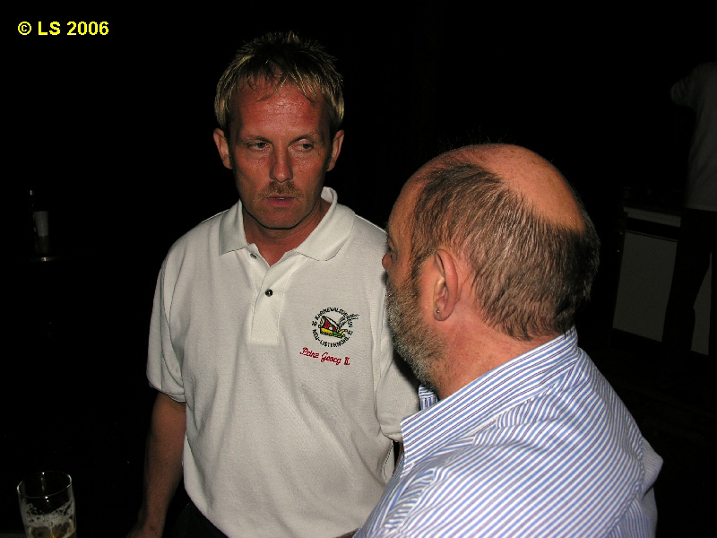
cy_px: 269
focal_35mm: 35
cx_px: 358
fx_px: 725
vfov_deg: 40.7
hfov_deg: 52.6
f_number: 2.8
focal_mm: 8.9
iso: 50
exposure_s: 1/60.1
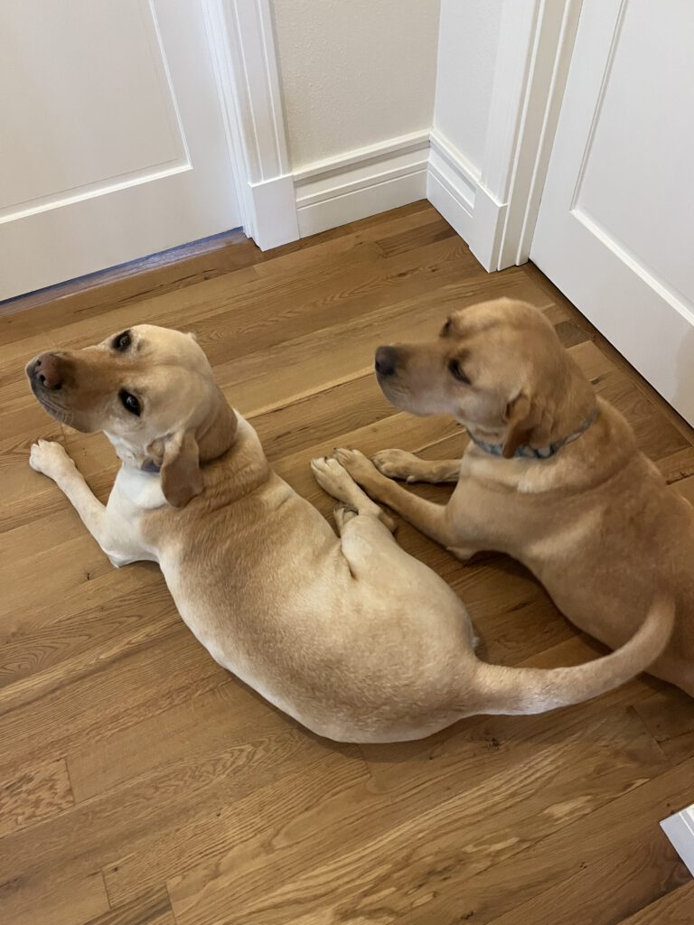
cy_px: 462
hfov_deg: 53.1
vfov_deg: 67.3
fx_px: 695
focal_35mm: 26
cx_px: 347
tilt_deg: -55.2
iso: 500
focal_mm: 5.1
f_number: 1.6
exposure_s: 1/60
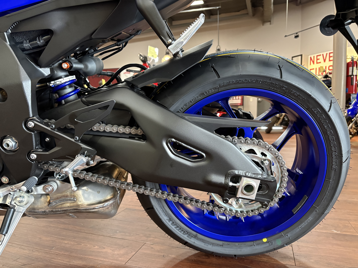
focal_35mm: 26
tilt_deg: -3.7
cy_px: 134
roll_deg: +0.8
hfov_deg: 67.3
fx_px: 269
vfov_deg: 53.1
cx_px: 179
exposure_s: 1/40
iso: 500
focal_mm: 5.96
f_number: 1.6
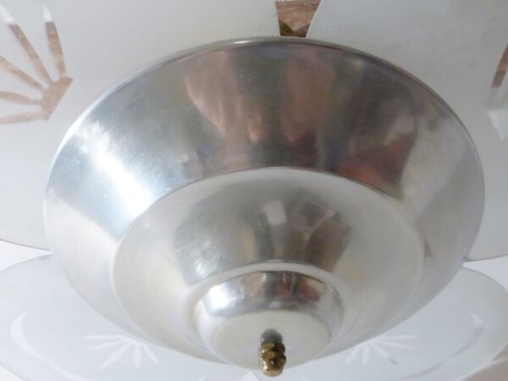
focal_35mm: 25
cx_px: 254
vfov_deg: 54.9
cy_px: 190
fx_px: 367
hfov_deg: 69.4
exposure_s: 1/30
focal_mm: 4.3
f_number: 3.3
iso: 400
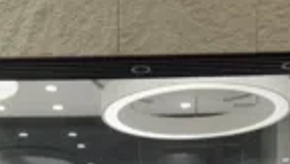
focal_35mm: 73
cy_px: 296
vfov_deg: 14.6
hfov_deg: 28.9
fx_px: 562
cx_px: 122
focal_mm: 6.76
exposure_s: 1/140
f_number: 1.78
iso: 50
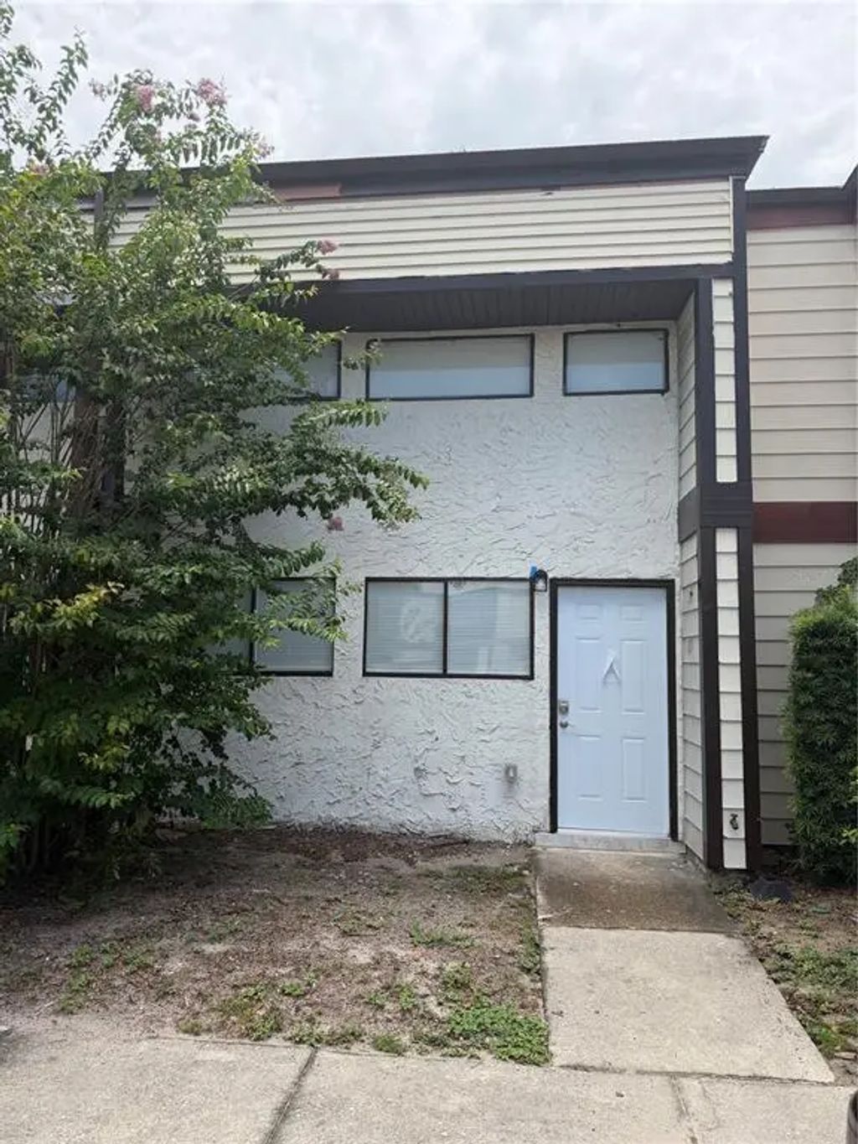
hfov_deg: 56.8
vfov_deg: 71.6
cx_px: 429
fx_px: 793
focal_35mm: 24
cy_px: 572
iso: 100
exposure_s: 1/3759
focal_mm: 6.76
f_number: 1.78
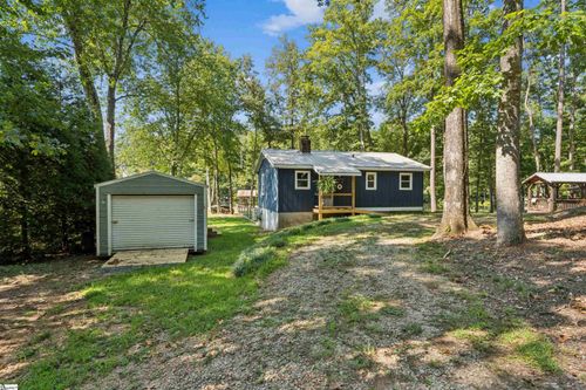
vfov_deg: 65.3
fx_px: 304
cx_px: 293
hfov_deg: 87.8
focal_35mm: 19
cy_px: 195
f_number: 20
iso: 100
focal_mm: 18.7
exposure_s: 1/5
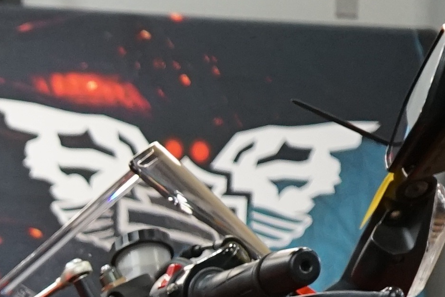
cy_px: 826
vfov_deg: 7.0
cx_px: -458
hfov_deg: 10.5
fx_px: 2212
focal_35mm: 179
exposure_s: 1/160
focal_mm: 28
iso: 1600
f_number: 4
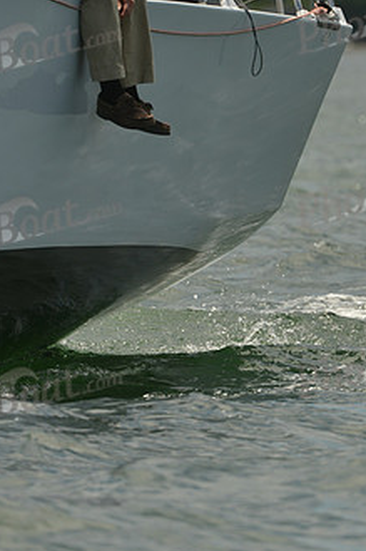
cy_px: 122
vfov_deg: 2.9
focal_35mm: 706
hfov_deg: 1.9
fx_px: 10777
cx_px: 210
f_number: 6.3
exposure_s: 1/1000
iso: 200
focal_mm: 400
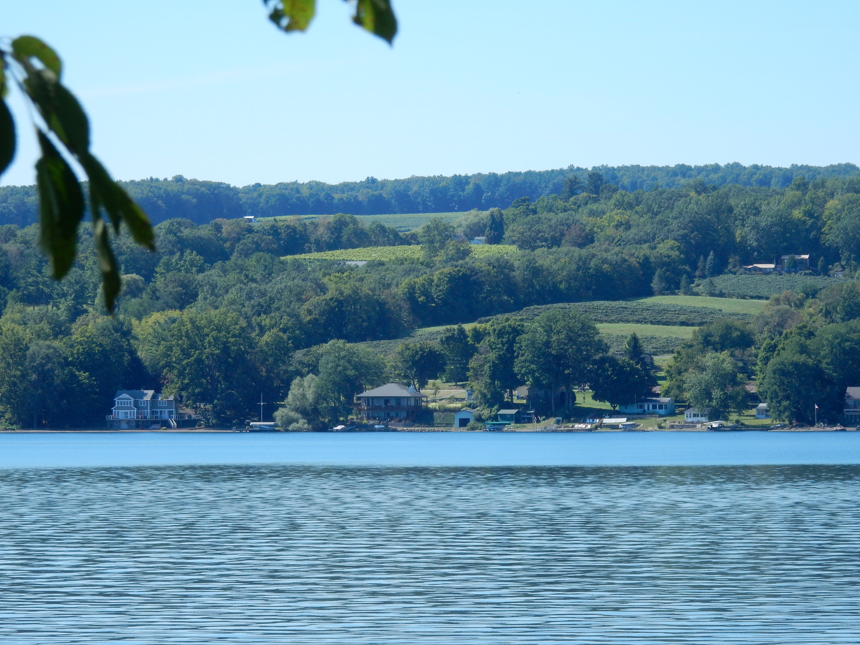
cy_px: 322
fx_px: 4795
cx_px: 430
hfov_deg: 10.2
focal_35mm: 193
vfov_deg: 7.7
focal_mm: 34.5
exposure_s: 1/400
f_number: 6.3
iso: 125
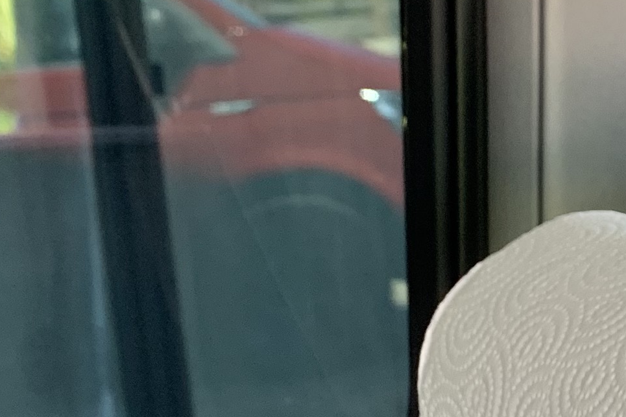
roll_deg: +3.7
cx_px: 821
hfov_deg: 17.0
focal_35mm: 113
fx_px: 1964
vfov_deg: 12.1
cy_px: 318
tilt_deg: -10.6
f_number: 1.8
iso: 100
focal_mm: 4.25
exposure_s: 1/67
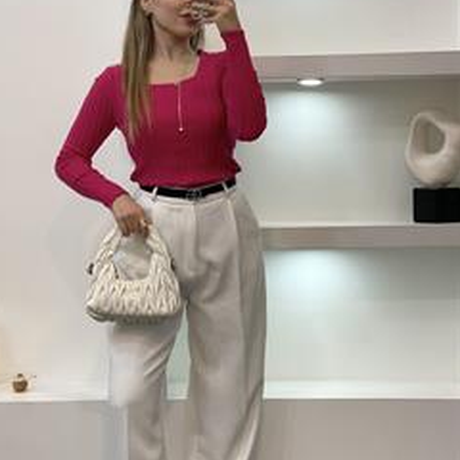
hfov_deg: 21.9
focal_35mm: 79
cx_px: 165
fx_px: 1188
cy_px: 248
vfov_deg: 21.9
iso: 64
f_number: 2
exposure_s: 1/100
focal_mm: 6
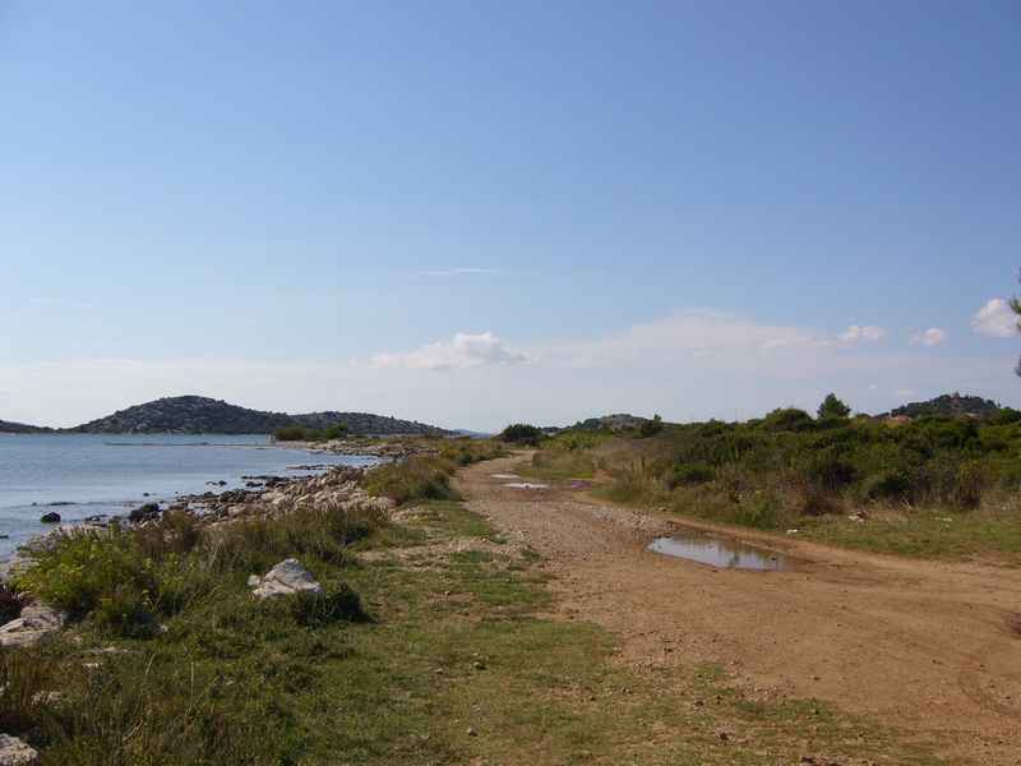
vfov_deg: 40.7
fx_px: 1032
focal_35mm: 35
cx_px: 510
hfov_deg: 52.6
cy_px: 383
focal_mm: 5.8
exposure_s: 1/640
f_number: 5.6
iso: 80
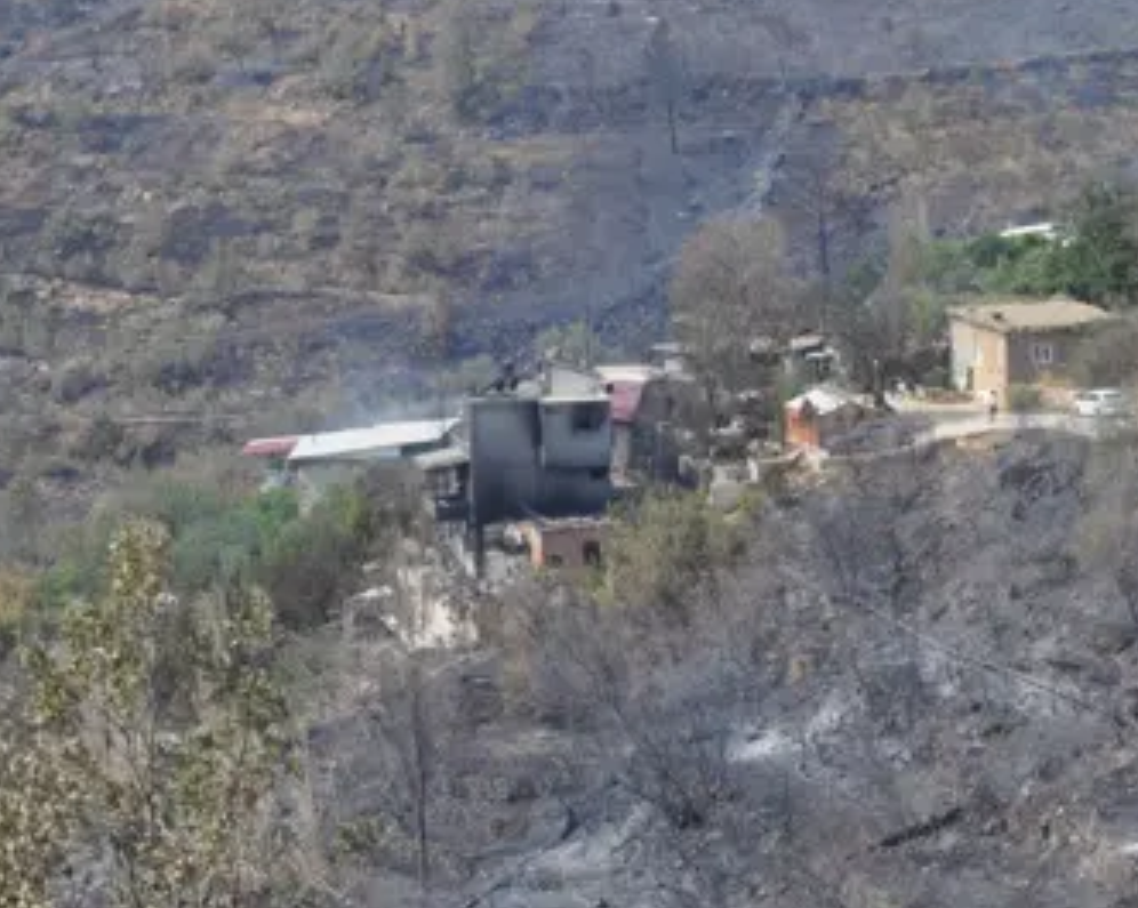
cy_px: 373
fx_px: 6528
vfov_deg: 8.0
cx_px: 1203
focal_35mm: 194
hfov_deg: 9.9
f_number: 9
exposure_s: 1/320
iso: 200
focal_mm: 52
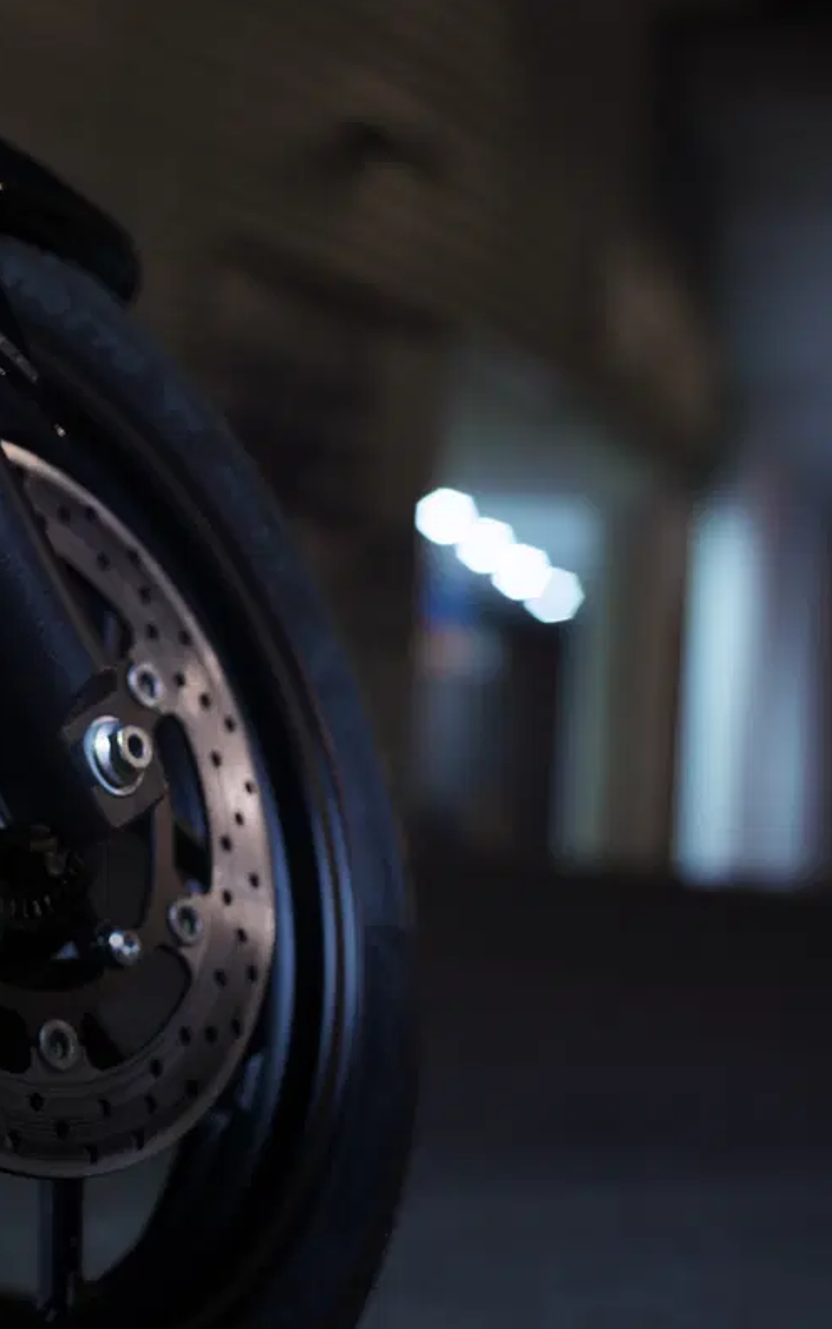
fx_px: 2790
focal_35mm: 77
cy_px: 665
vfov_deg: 26.8
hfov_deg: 16.9
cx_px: 231
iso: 400
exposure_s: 1/20
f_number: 2.8
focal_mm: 50
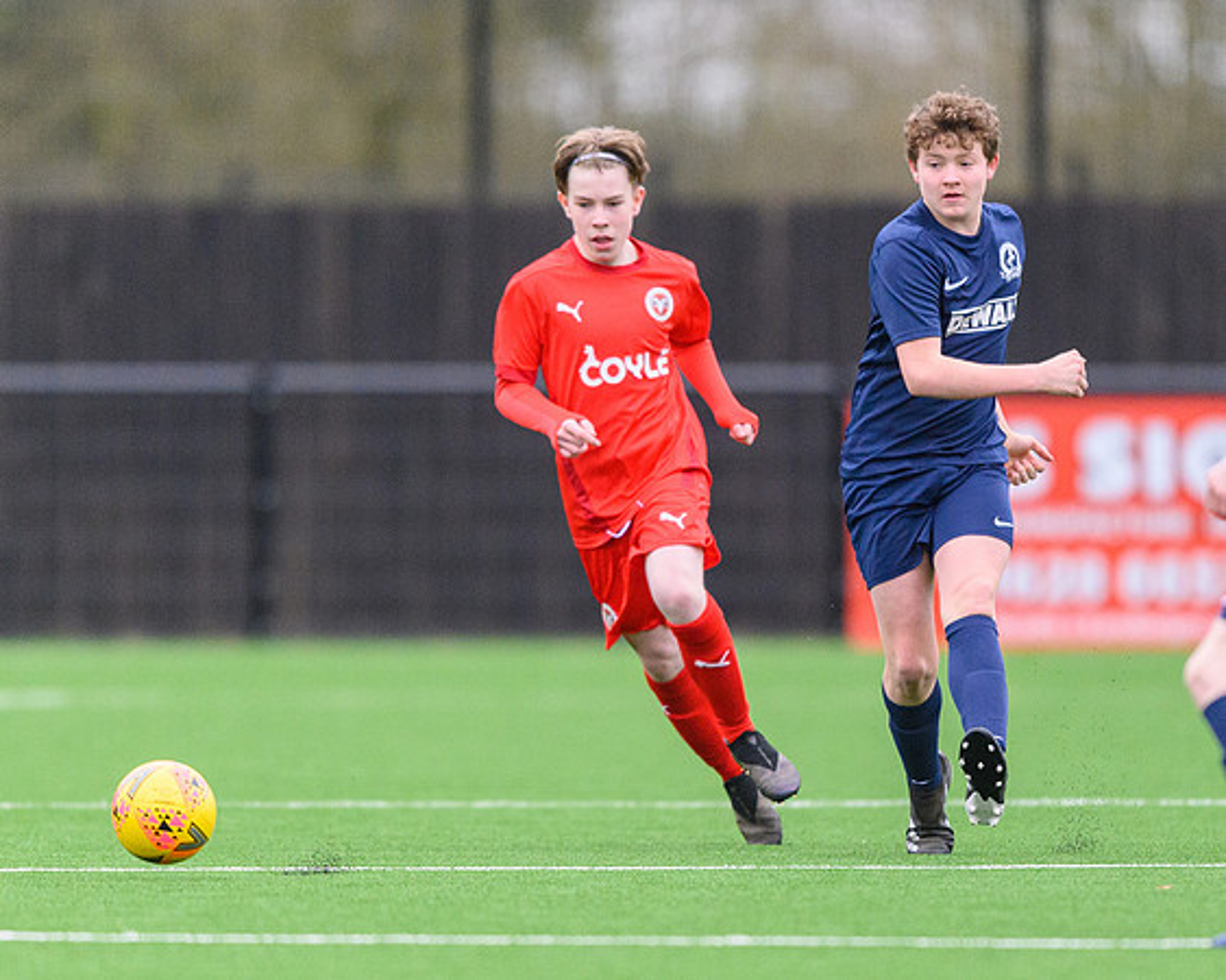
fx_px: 27224
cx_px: 727
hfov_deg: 2.6
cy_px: 592
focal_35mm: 751
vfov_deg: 2.1
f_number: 2.8
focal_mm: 400
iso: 3200
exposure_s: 1/2000
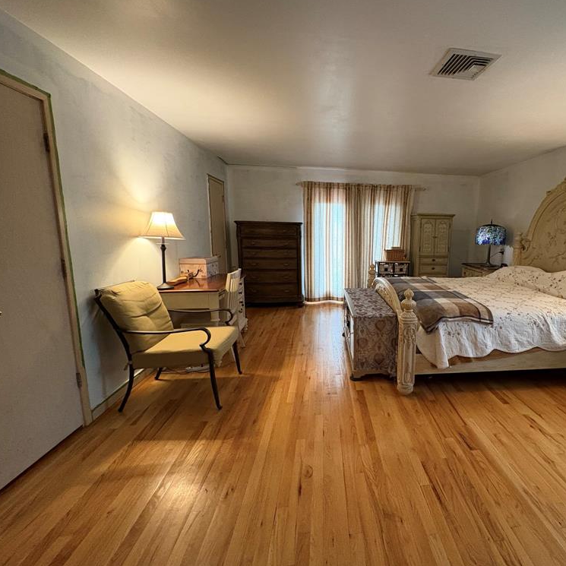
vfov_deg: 84.0
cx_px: 368
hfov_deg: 81.7
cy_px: 282
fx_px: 314
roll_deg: -0.8
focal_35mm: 17
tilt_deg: -8.8
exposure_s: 1/40
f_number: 2.2
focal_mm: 2.22
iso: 800
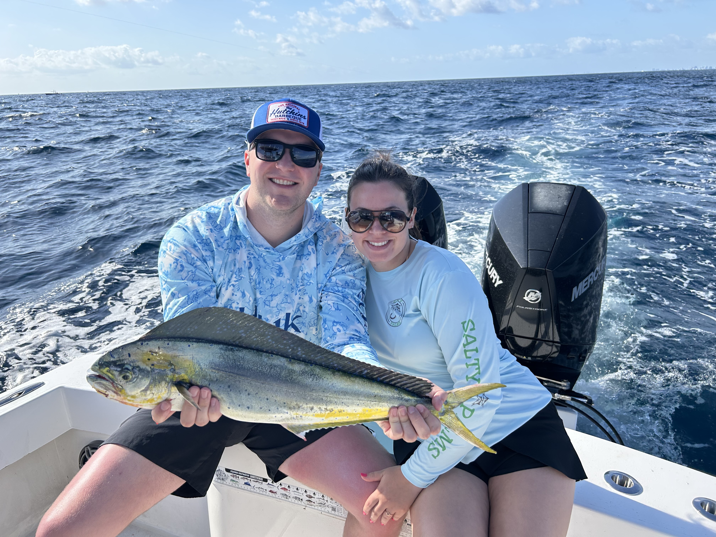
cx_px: 358
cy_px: 268
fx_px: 538
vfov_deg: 53.1
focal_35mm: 26
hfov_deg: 67.3
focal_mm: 5.7
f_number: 1.5
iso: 50
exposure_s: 1/2695
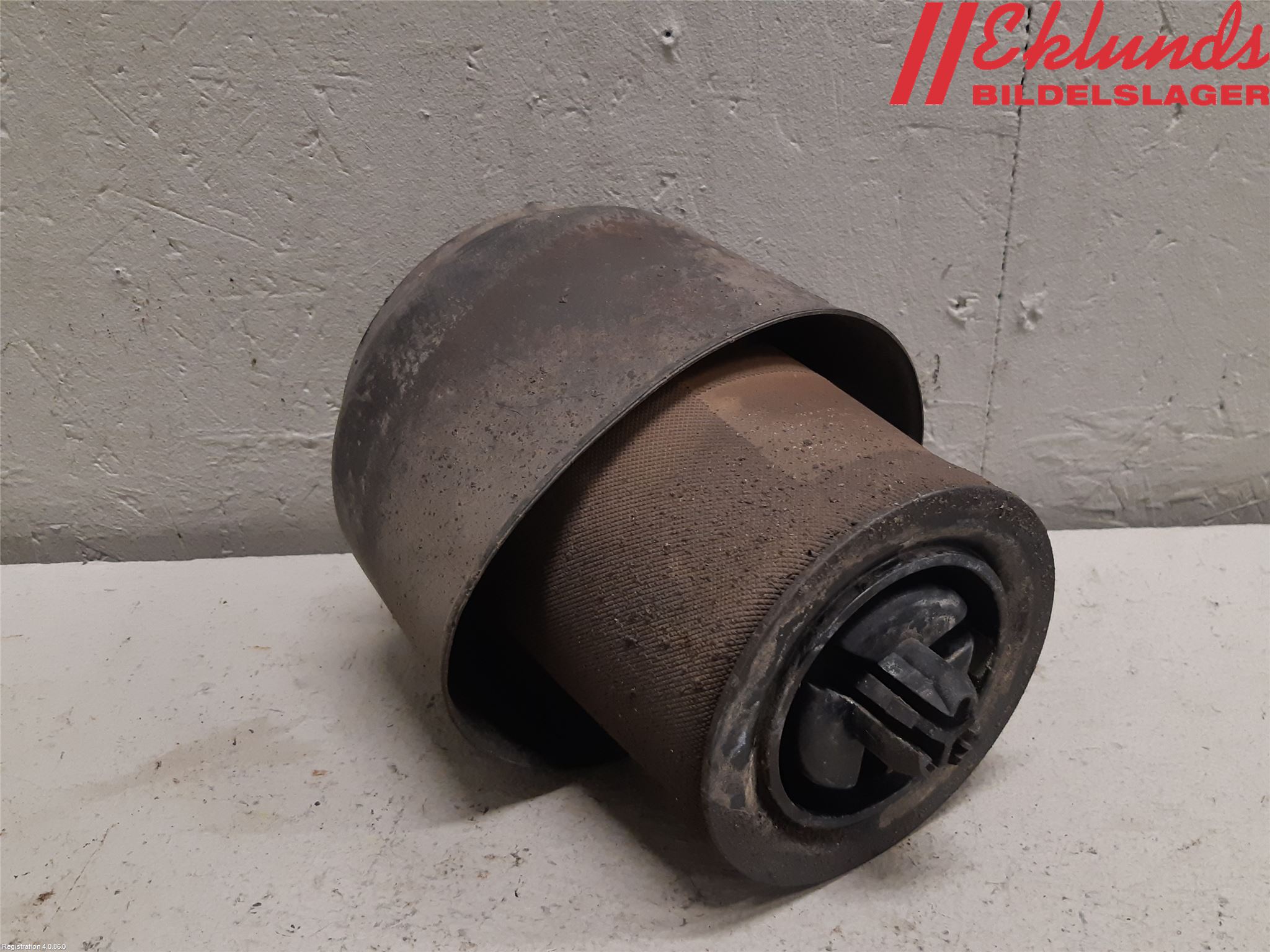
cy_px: 476
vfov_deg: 53.1
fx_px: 954
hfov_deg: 67.3
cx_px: 635
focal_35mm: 26
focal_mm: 3.93
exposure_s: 1/50
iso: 160
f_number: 1.7
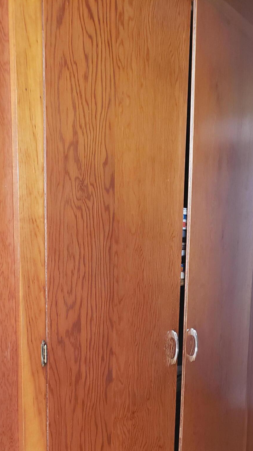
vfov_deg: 53.3
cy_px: 288
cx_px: 176
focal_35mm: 37
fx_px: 441
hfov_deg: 31.6
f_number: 2.4
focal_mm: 4.3
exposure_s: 1/18
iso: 250
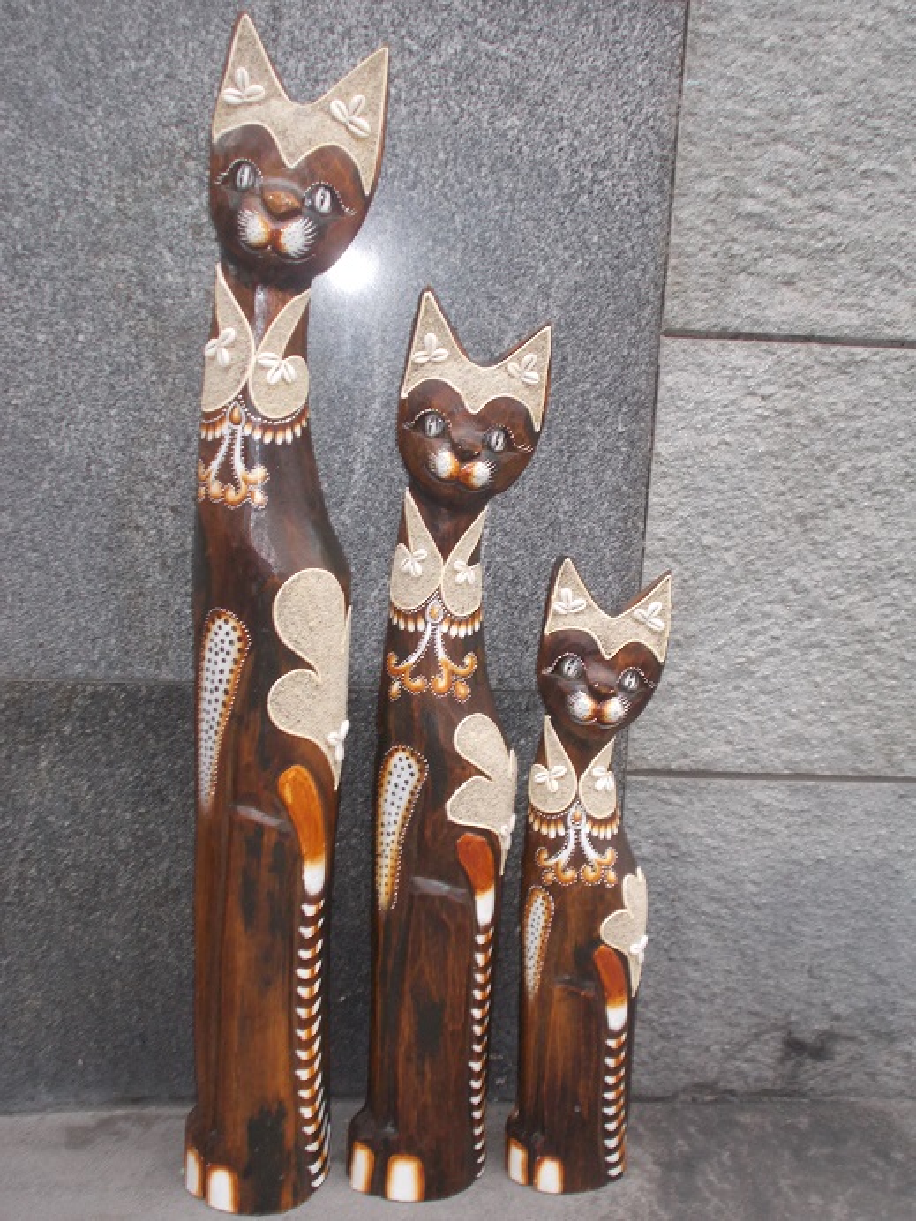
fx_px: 1552
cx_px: 458
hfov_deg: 32.9
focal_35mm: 44
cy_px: 610
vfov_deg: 42.9
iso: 200
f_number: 4.2
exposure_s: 1/30
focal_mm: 7.9
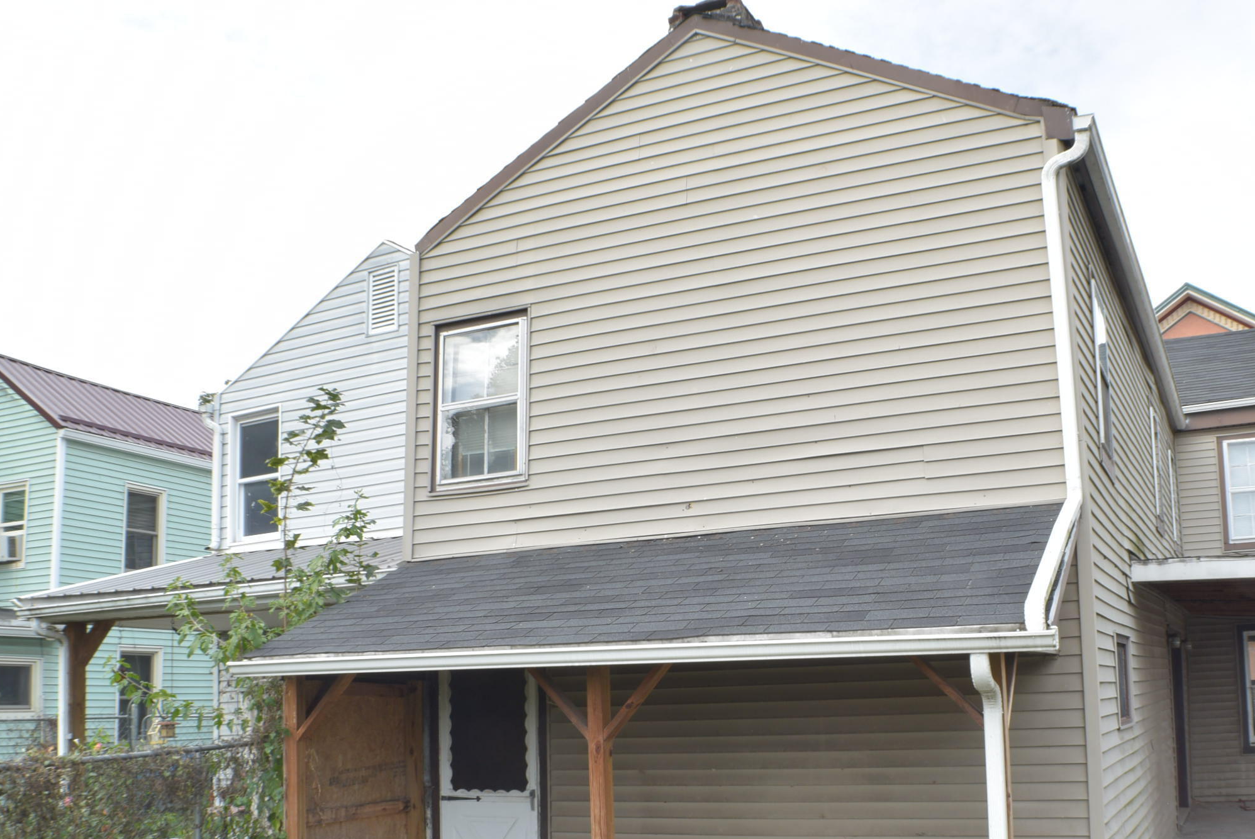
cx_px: 783
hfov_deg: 43.2
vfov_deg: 29.8
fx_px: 1570
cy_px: 529
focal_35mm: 45
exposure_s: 1/30
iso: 110
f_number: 16
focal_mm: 20
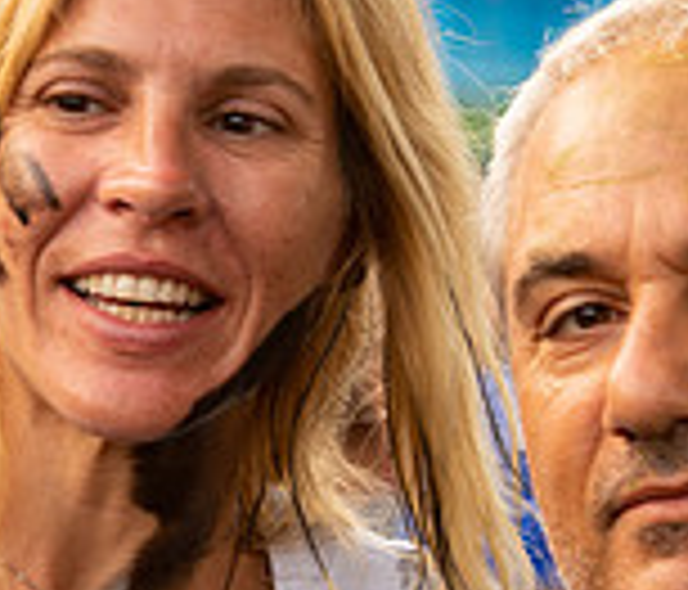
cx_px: -109
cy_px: 474
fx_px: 9692
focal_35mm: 463
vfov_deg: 3.5
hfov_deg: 4.1
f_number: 5
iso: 320
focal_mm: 105
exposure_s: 1/200
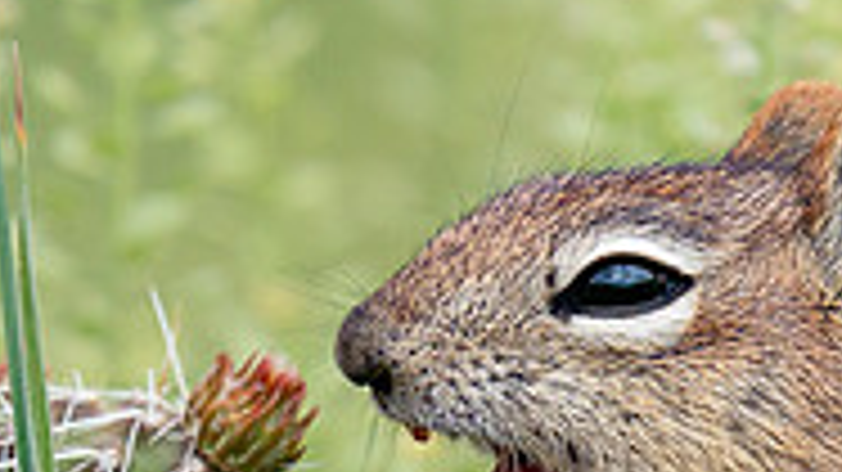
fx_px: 65880
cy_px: 587
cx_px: 58
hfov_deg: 0.7
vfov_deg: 0.4
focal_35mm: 2952
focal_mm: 600
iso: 640
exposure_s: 1/1600
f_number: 6.3
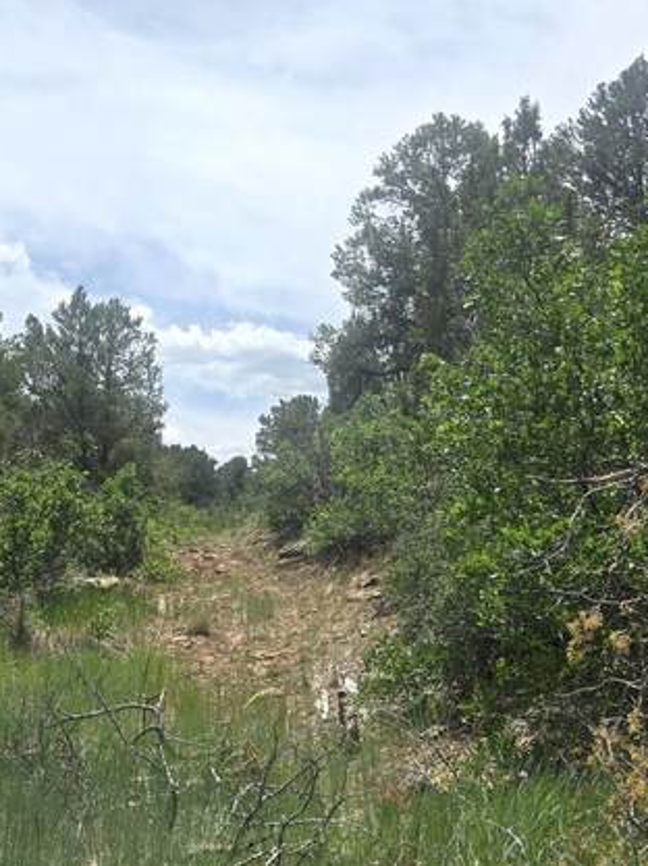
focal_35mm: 53
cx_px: 181
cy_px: 494
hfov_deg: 27.2
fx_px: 1325
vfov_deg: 36.1
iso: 25
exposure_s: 1/3194
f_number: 1.8
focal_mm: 5.4
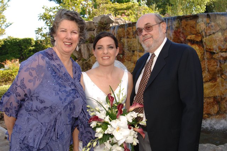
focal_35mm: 42
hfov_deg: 46.5
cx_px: 114
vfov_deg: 31.8
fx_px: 264
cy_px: 76
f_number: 7.1
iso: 400
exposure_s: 1/200
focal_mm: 28
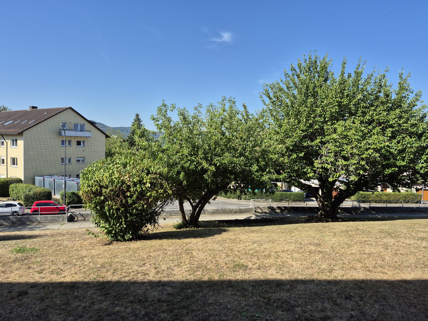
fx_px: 284
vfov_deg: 58.9
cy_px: 160
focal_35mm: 23
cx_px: 214
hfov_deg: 73.9
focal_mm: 5.4
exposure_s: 1/1444
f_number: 1.8
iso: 25
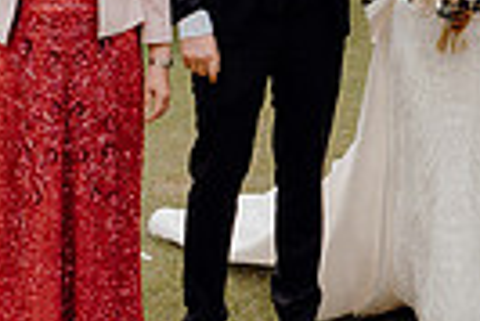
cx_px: 372
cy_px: -179
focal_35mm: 144
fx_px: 1922
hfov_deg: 14.2
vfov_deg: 9.3
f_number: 6.3
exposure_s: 1/160
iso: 125
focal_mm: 33
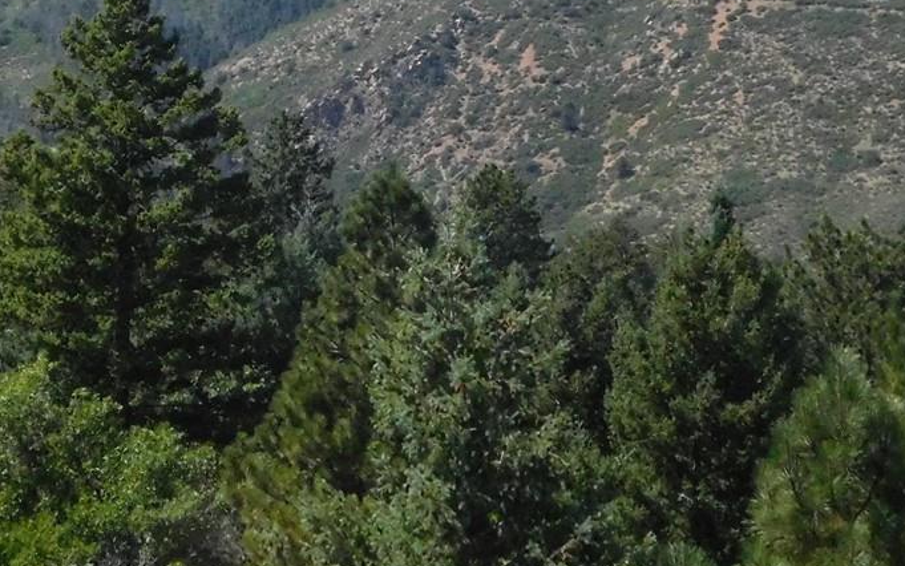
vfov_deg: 10.3
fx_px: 3133
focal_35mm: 127
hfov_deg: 16.4
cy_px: 32
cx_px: 252
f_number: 7.6
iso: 800
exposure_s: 1/1500
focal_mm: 9
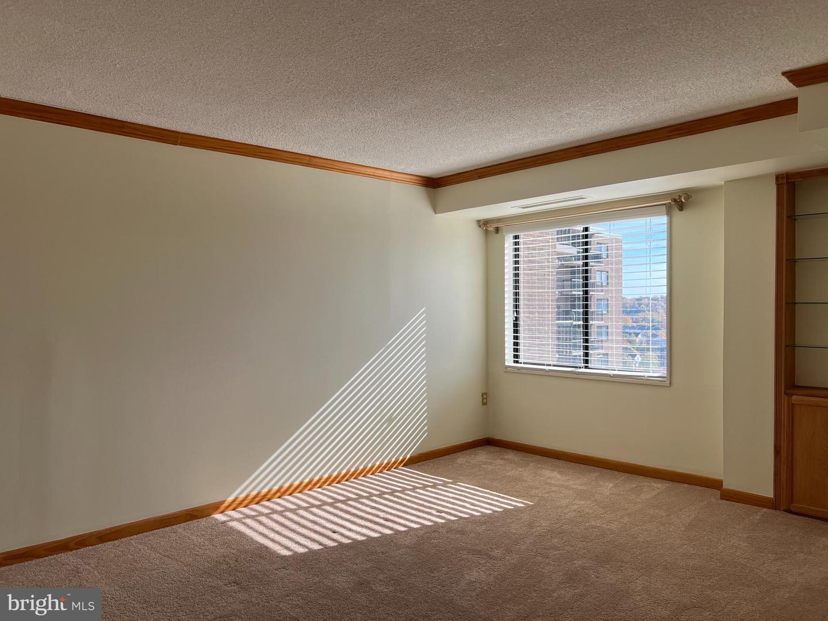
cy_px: 310
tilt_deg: -0.3
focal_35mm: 26
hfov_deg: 67.3
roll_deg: +1.0
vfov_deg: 53.1
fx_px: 622
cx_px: 414
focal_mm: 5.7
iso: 50
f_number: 1.5
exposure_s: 1/1038
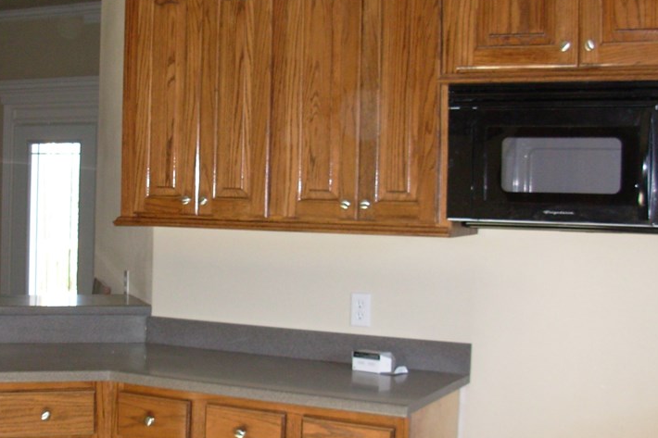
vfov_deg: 23.8
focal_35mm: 57
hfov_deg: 34.6
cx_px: 203
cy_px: 223
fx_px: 1042
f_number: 2.9
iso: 112
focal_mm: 6.3
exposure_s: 1/71.8
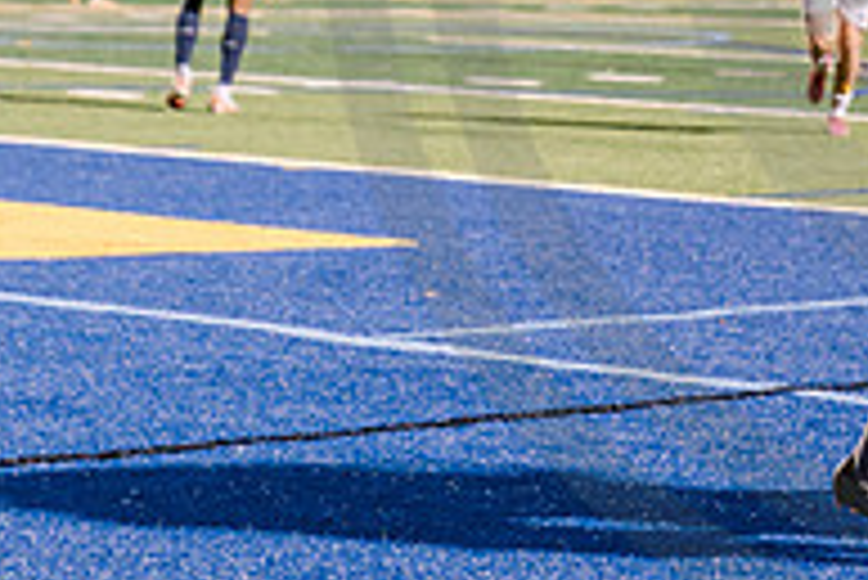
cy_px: -92
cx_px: 1120
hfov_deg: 9.6
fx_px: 5067
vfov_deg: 6.5
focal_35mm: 210
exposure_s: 1/250
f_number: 3.2
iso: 2500
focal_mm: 70
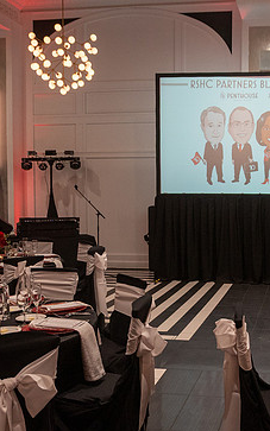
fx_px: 518
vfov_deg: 45.3
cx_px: 227
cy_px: 211
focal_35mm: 44
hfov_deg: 28.4
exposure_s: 1/100
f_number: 5.6
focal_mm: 18
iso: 1000
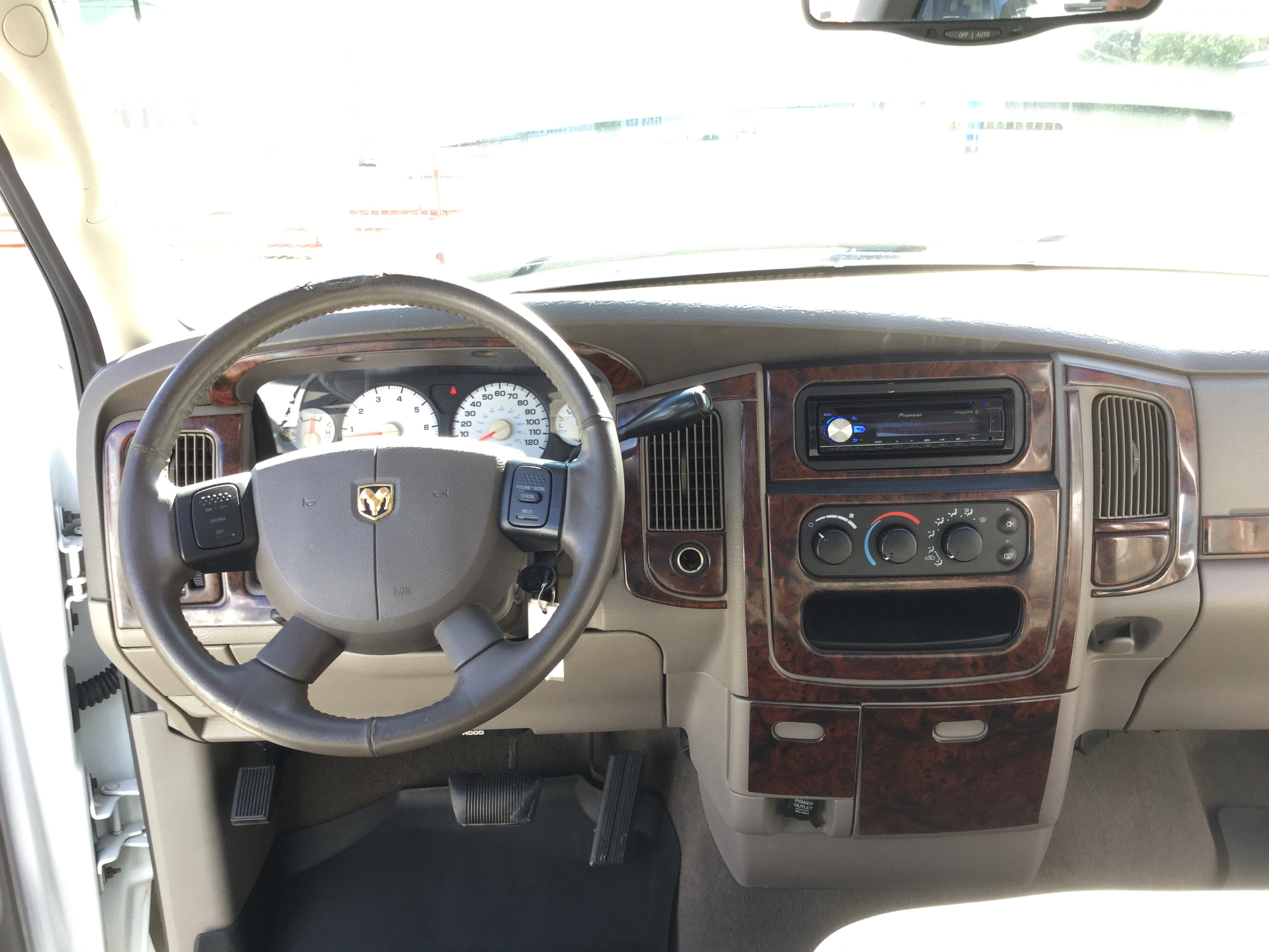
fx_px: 1136
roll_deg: +0.2
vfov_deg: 45.4
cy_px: 476
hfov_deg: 58.4
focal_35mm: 31
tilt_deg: -18.7
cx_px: 634
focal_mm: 3.3
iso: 32
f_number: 2.4
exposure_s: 1/60
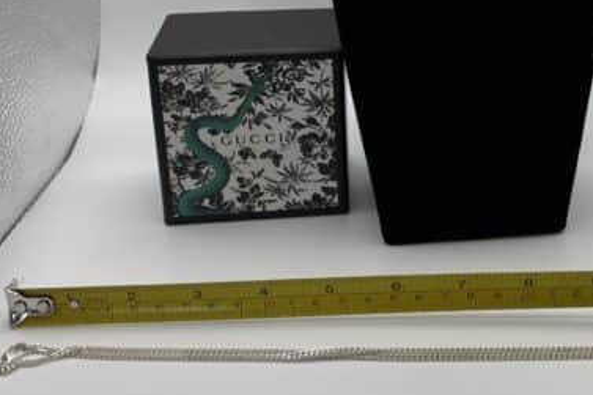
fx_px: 873
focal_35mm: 53
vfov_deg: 24.8
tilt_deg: -21.7
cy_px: 41
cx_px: 422
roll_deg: +0.0
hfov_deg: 36.9
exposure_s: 1/304
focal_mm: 6.76
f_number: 1.78
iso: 80
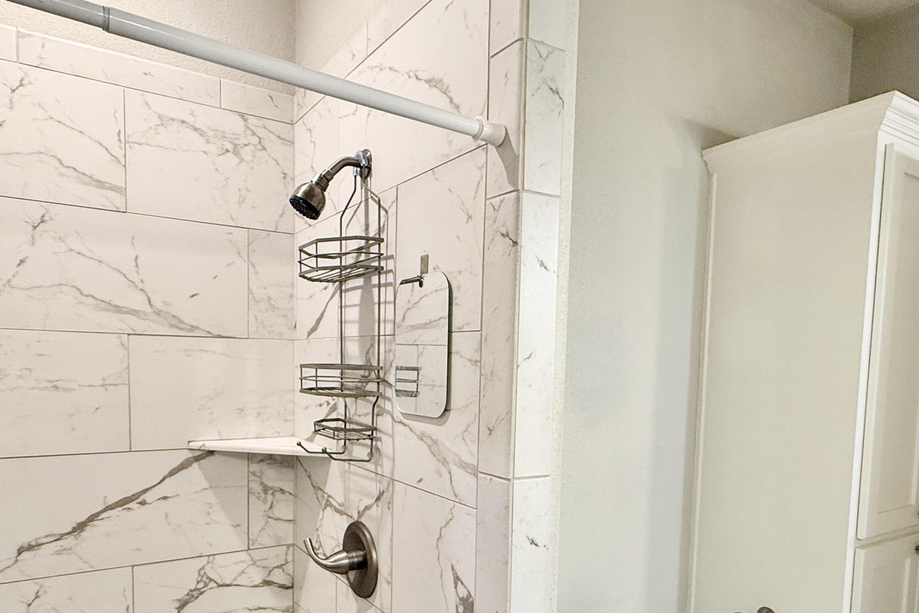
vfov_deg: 50.3
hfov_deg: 71.5
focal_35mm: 25
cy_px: 413
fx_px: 638
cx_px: 445
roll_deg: -2.1
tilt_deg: -4.0
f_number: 2.2
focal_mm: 2.22
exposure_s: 1/60
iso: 200
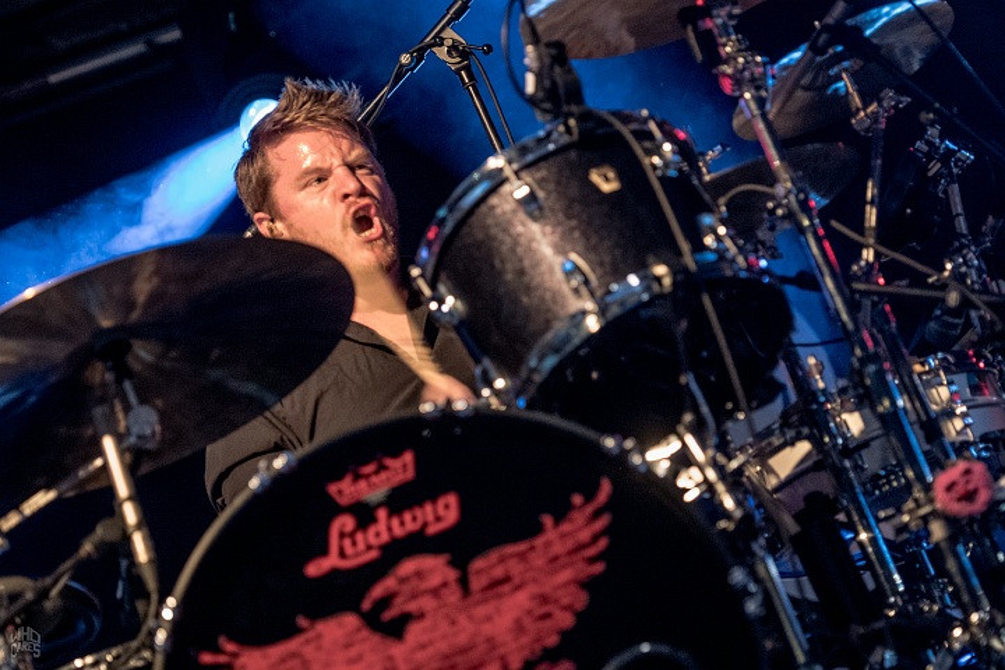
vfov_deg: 8.3
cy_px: 335
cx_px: 502
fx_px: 4606
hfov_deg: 12.5
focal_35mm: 165
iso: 4000
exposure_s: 1/100
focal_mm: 110
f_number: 2.8
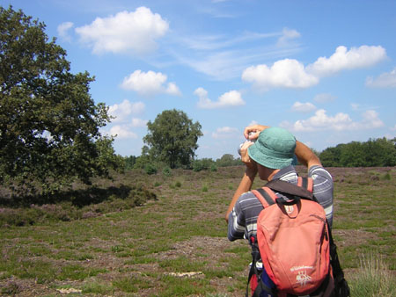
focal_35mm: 36
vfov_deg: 39.7
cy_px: 148
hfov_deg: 51.3
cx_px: 198
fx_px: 412
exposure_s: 1/297
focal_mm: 4.7
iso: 100
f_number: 5.2
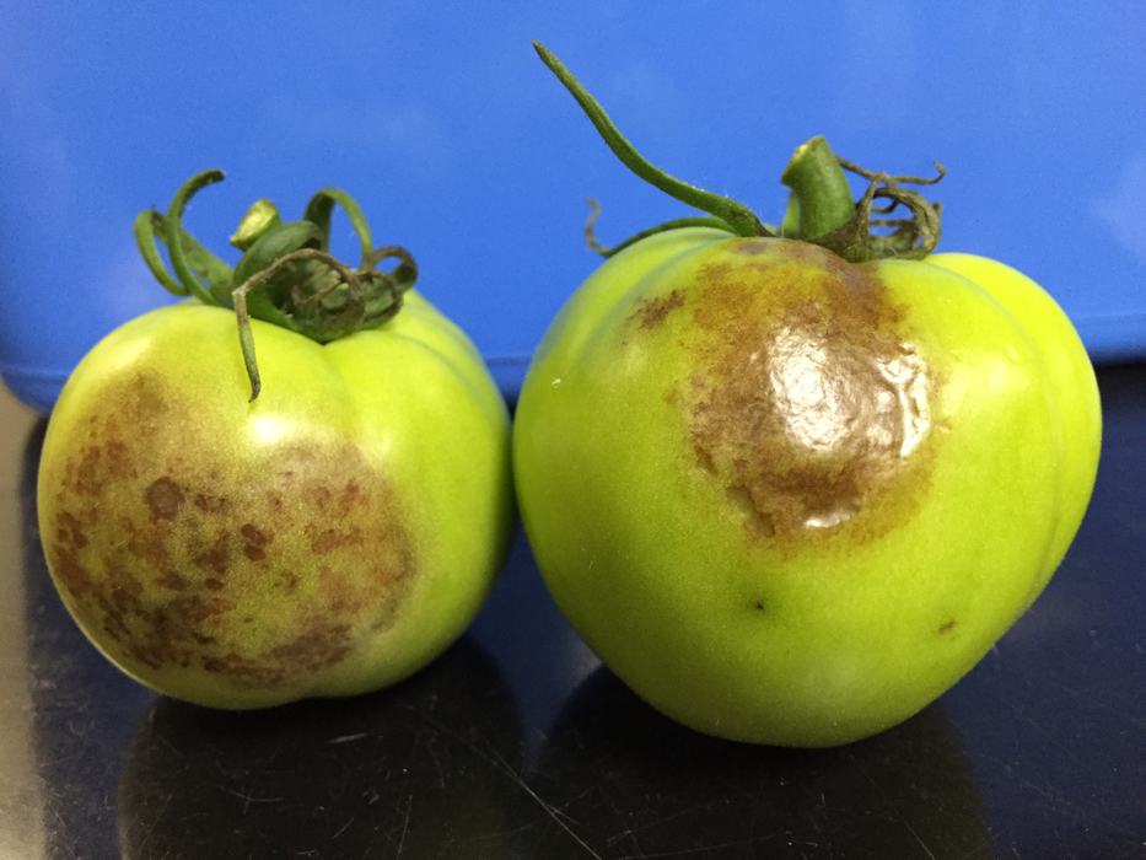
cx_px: 573
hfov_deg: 61.7
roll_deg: -0.3
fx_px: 960
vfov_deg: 48.2
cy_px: 430
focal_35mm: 29
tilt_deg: -23.9
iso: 200
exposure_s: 1/30
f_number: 2.2
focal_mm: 4.15
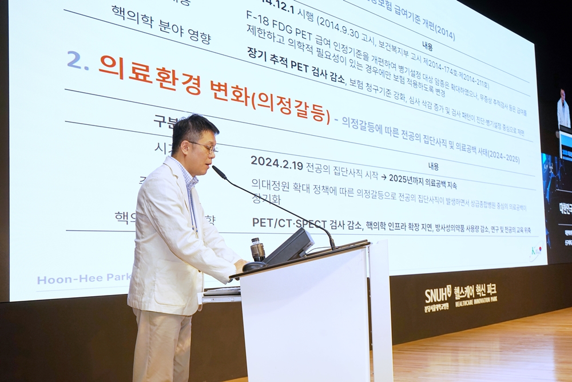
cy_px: 191
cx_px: 286
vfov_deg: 29.3
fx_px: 731
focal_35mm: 46
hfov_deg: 42.7
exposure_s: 1/100
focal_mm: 46
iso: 400
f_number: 7.1
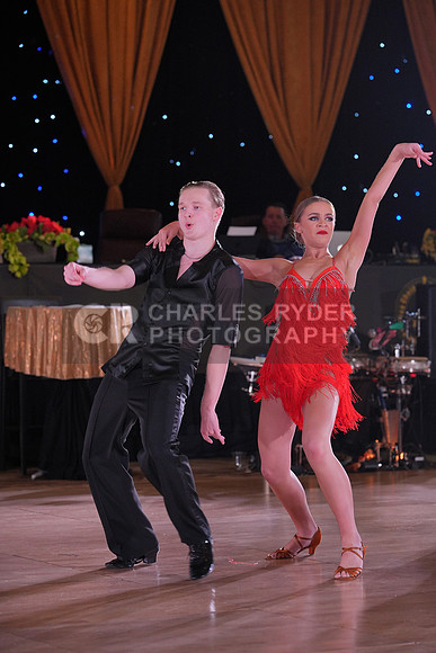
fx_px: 2306
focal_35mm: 127
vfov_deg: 16.1
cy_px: 326
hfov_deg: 10.8
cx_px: 218
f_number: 4
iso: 1600
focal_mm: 127
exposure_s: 1/400
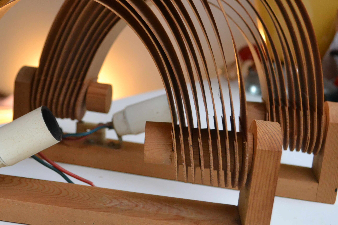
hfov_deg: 33.5
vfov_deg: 22.9
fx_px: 554
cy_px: 67
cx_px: 104
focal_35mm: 59
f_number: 4
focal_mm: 22
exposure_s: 1/60
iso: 1600
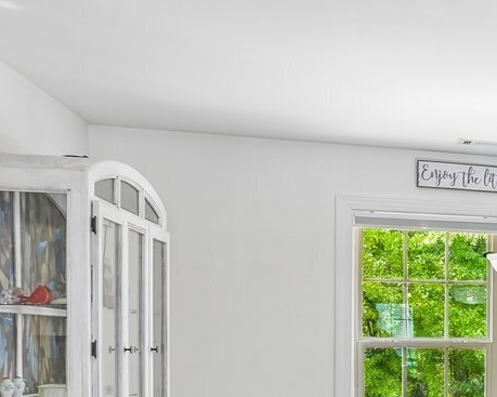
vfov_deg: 22.3
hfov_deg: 20.0
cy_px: 349
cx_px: 912
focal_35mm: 67
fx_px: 985
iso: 400
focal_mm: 16
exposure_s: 1/6
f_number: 8
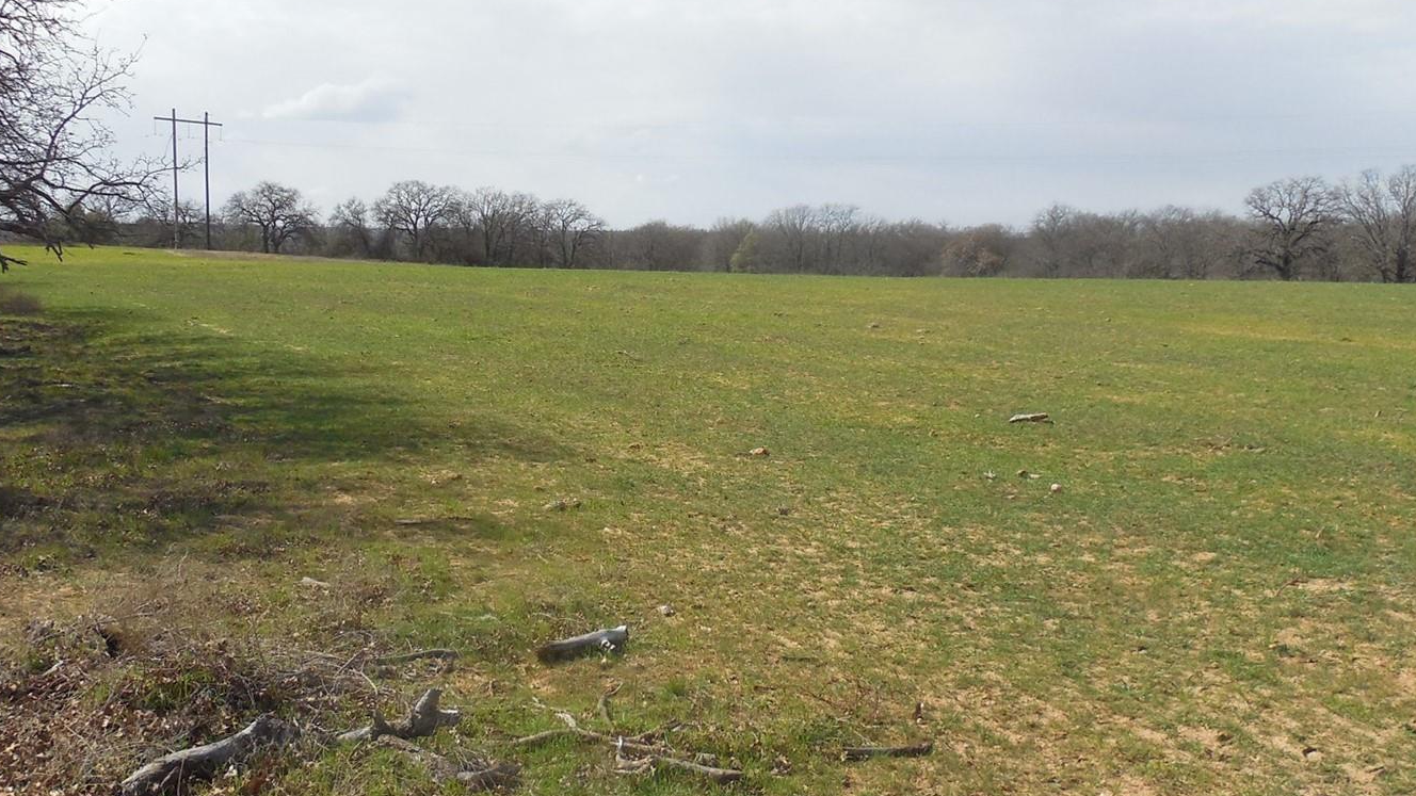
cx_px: 651
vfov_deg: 28.3
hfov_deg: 48.3
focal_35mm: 42
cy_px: 394
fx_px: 1577
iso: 125
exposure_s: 1/1600
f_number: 3.1
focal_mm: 4.5
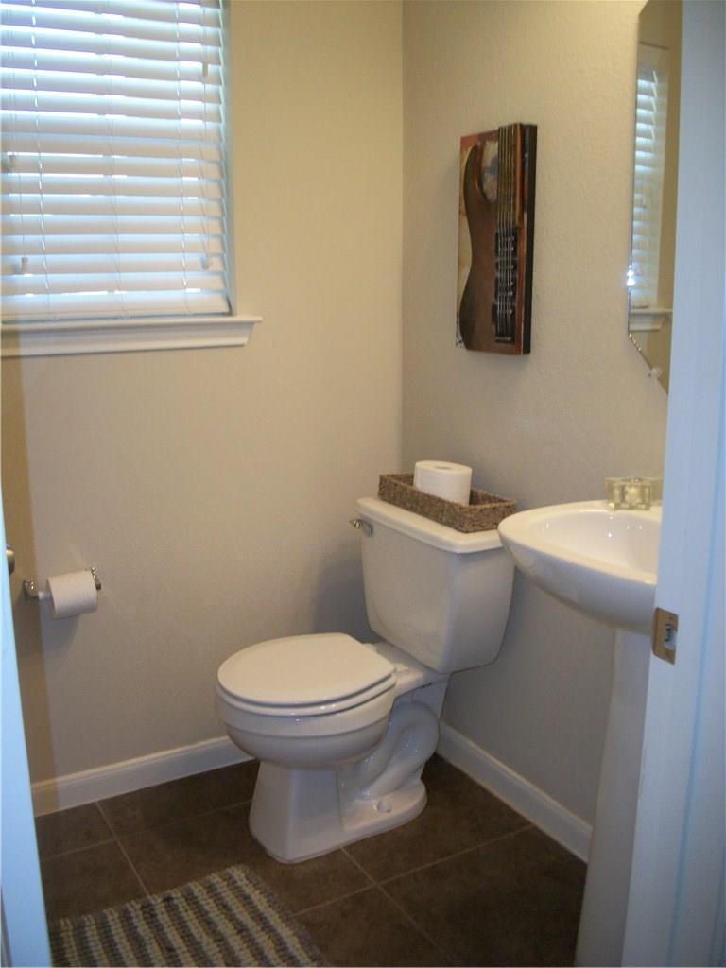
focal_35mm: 32
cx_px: 363
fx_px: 895
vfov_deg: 56.8
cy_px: 484
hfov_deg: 44.2
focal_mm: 5.7
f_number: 2.9
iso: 160
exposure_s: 1/30
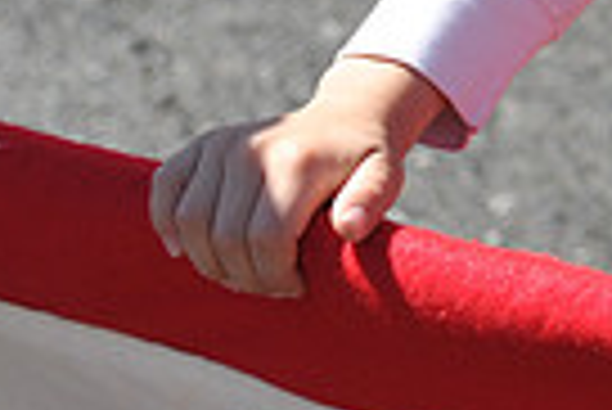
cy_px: -424
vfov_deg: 4.6
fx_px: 5071
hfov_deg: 6.7
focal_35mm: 298
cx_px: 1134
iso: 200
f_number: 5
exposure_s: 1/800
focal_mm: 70
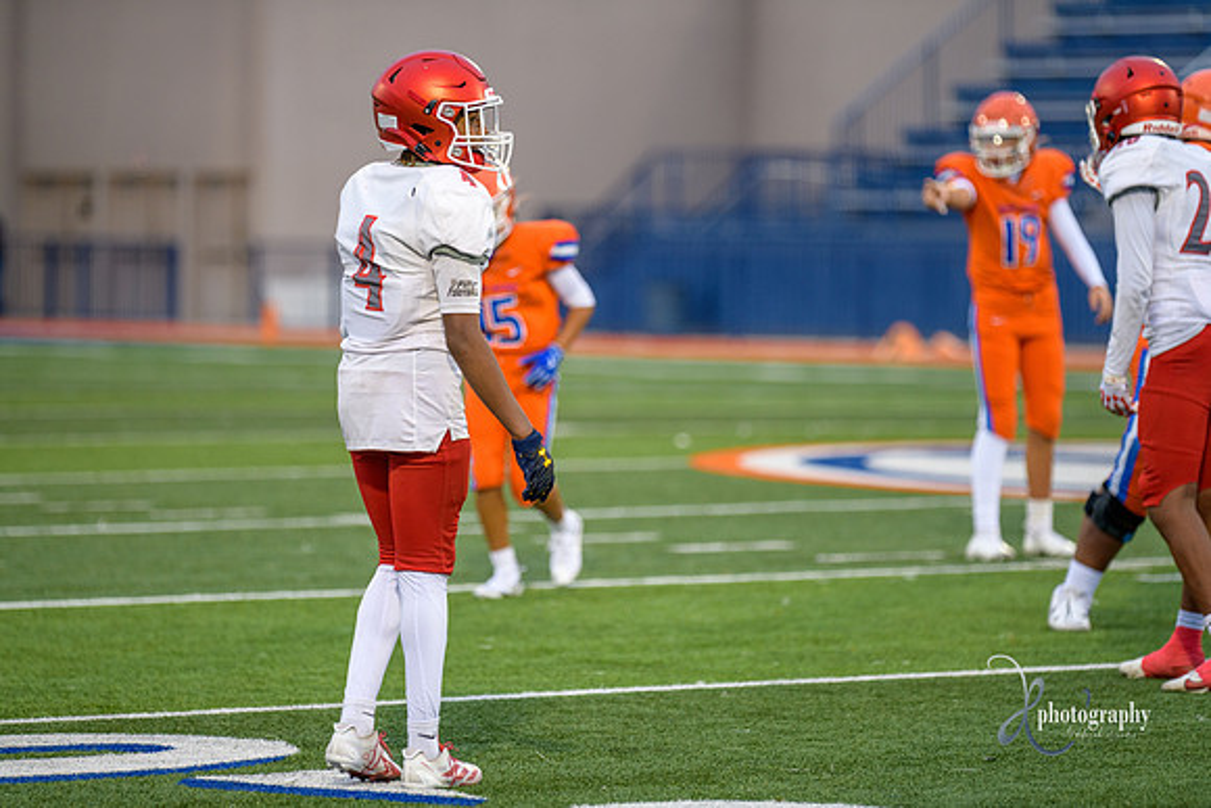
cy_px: 404
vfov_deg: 6.2
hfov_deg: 9.4
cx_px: 606
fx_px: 7402
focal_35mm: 220
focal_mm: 220
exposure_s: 1/500
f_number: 2.8
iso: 640
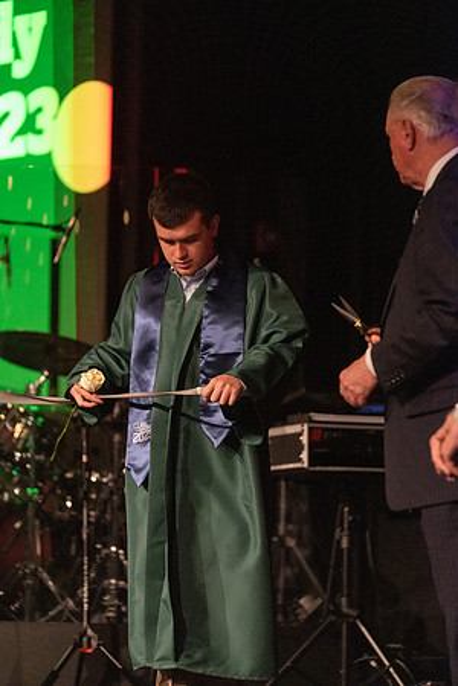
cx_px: 229
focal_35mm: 140
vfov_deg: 14.7
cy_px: 343
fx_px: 2671
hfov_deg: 9.8
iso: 16000
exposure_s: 1/1000
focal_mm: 140
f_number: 2.8
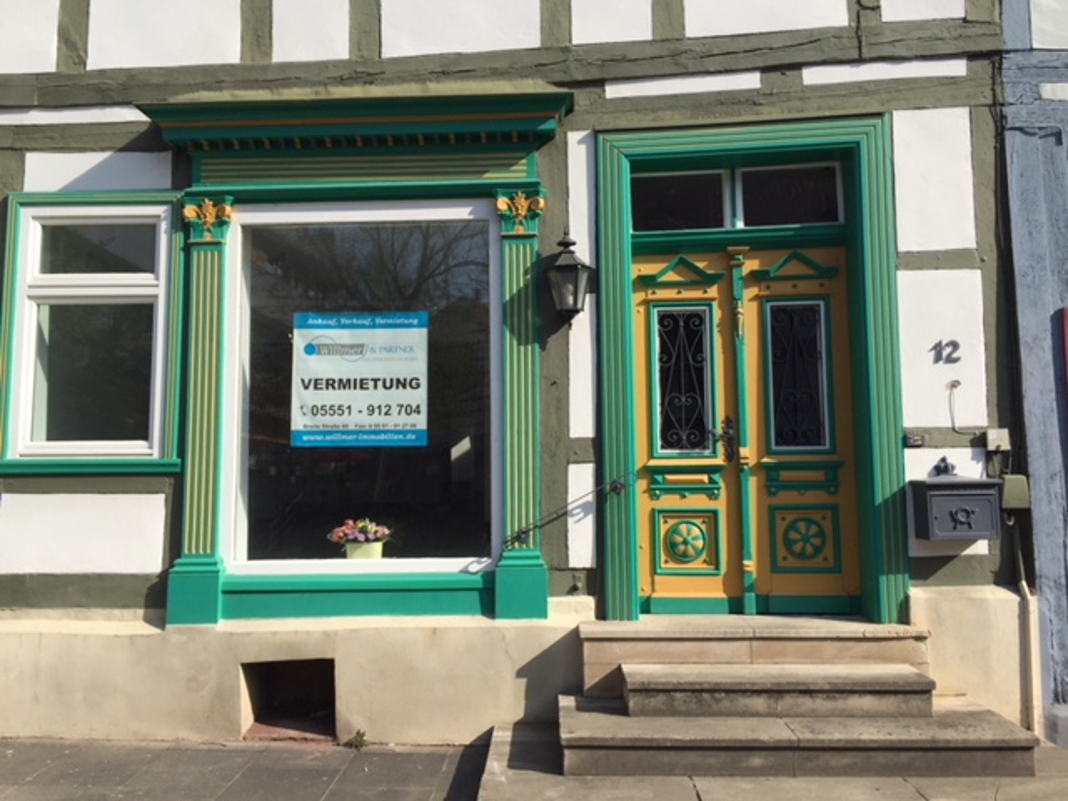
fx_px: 895
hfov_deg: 61.7
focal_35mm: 29
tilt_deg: +4.2
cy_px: 400
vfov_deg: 48.2
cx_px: 534
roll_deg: -0.4
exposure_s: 1/2198
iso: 32
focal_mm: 4.15
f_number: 2.2
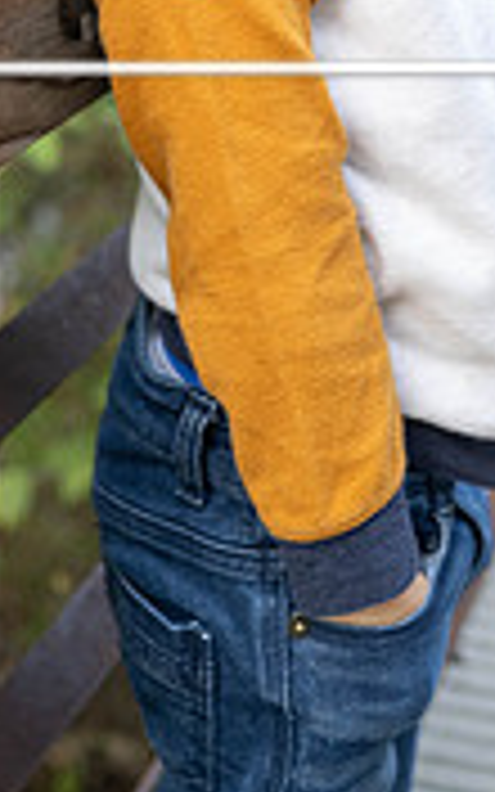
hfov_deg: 14.3
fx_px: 1964
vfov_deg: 21.2
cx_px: 414
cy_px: -158
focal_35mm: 91
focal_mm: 35
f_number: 2.8
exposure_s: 1/125
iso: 160
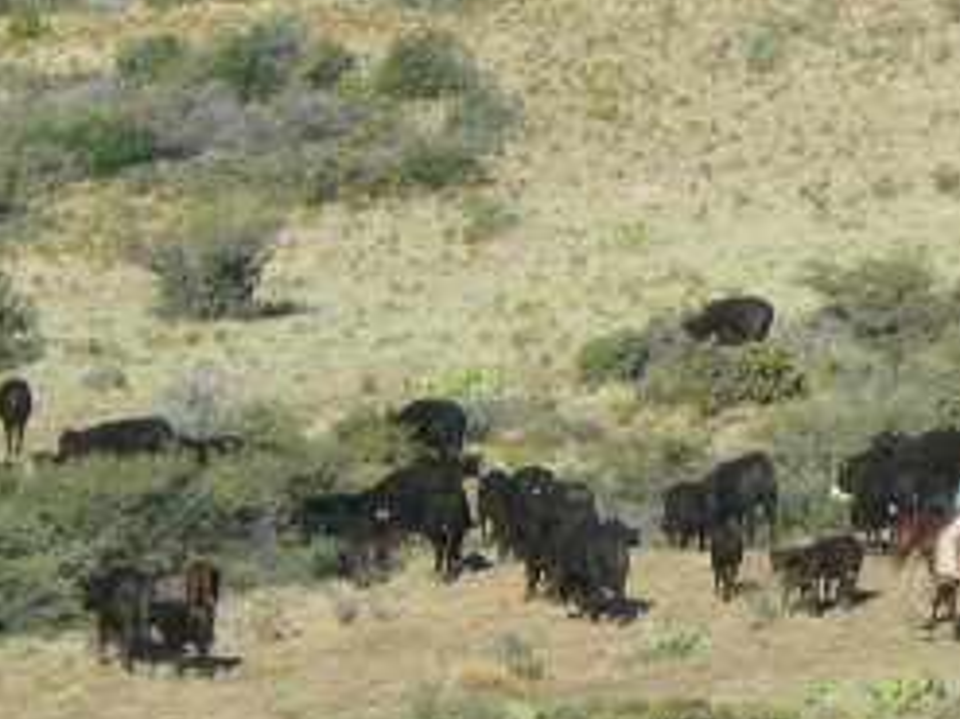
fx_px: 15828
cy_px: 476
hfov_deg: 3.5
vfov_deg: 2.6
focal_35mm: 571
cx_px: 937
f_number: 5.6
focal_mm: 47
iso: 80
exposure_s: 1/250
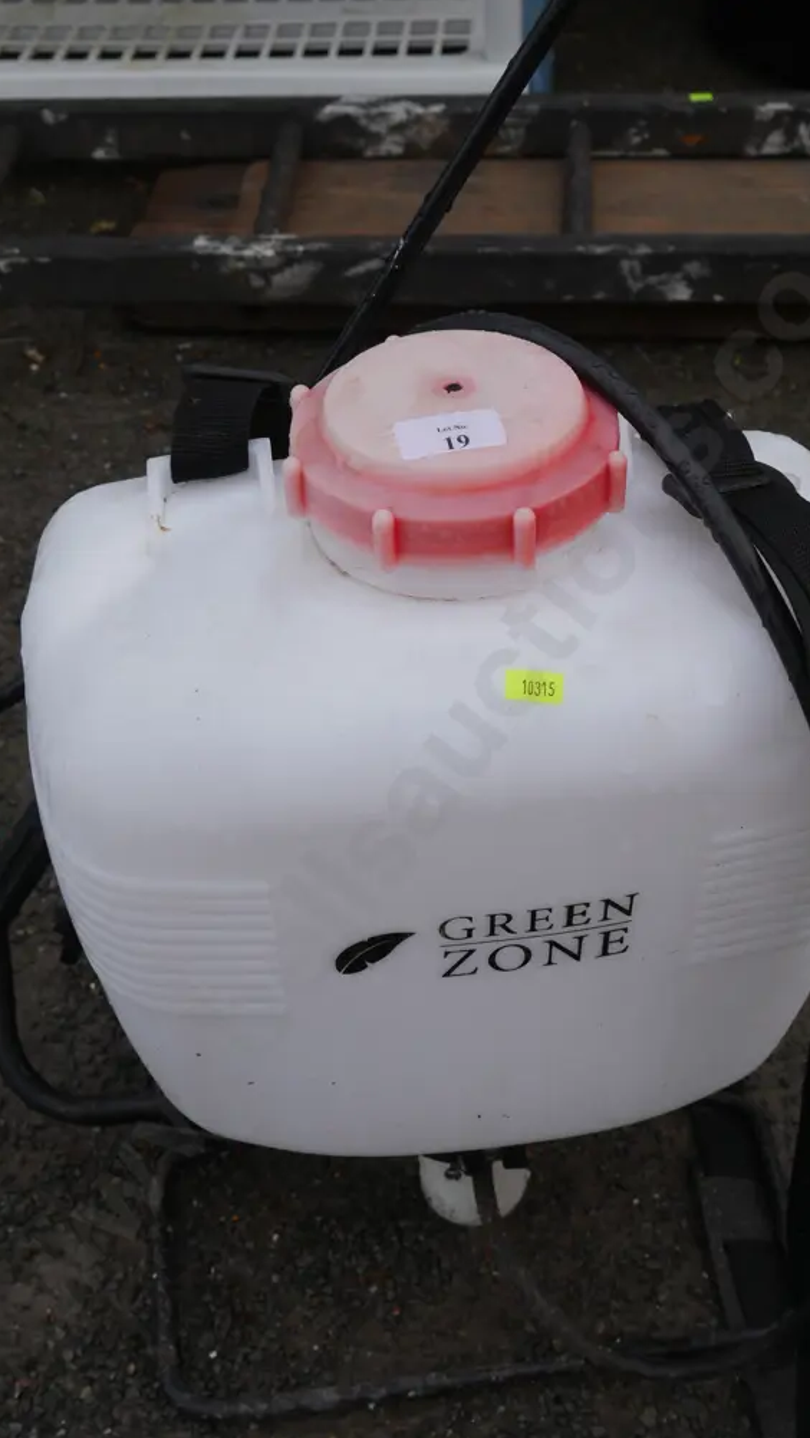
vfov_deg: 42.1
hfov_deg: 24.4
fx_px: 1870
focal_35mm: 49
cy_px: 730
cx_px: 472
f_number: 7.1
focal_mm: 22
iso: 200
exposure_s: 1/200
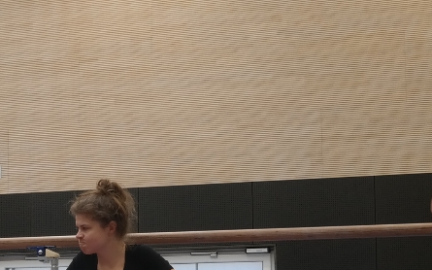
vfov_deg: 13.1
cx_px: 14
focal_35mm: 99
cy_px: 247
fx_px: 1165
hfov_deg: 20.4
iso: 200
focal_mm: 18
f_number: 3.5
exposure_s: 1/60
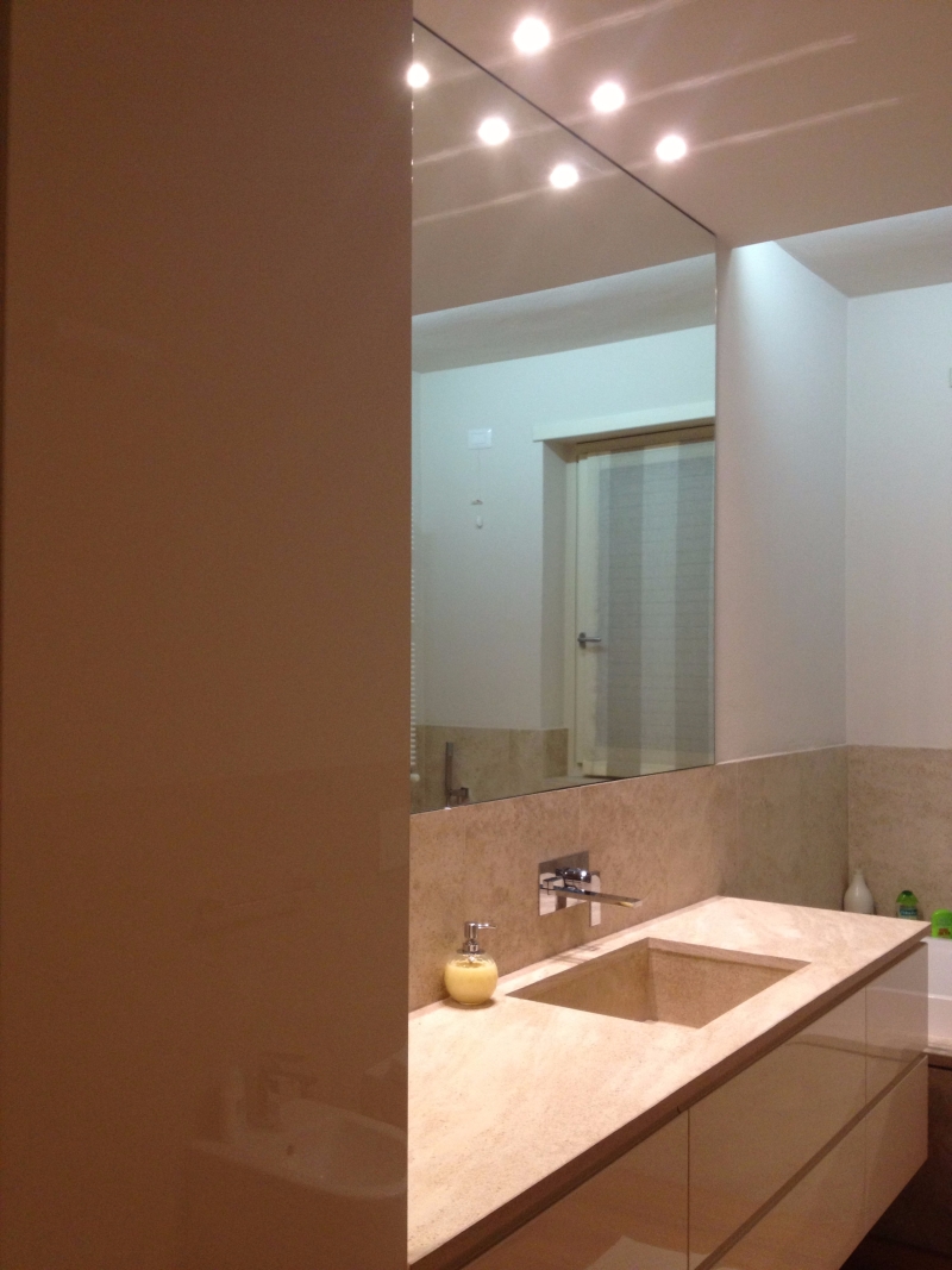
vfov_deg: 52.6
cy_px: 635
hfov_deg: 40.7
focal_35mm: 35
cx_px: 476
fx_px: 1284
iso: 125
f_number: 2.4
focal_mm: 4.28
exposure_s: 1/20
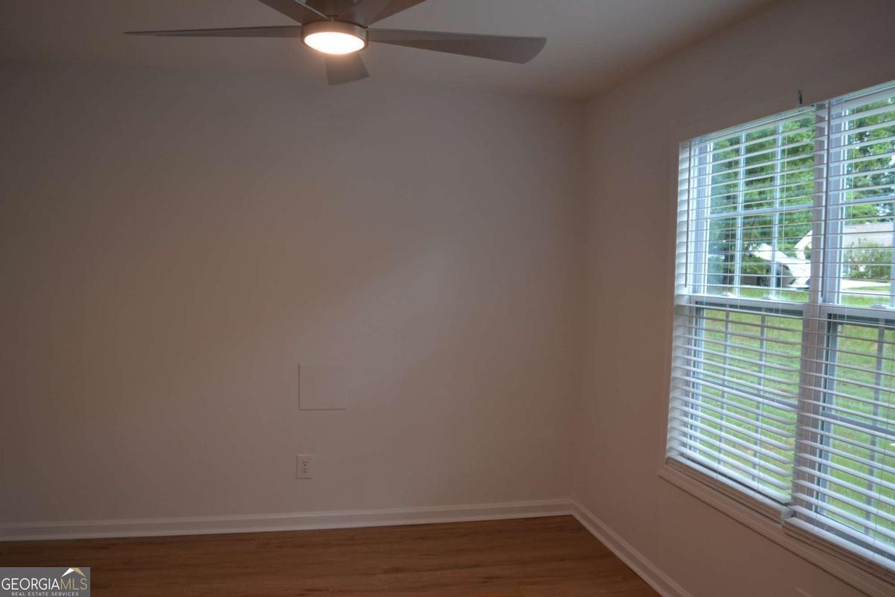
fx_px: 671
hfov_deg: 67.4
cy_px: 298
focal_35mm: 27
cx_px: 448
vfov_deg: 47.9
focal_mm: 18
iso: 400
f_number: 4
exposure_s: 1/60
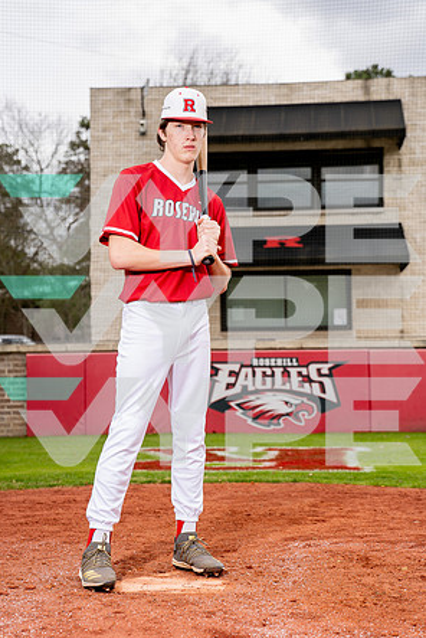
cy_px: 321
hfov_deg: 20.0
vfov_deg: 29.6
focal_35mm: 68
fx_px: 1205
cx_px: 212
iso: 100
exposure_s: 1/250
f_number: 4
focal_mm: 67
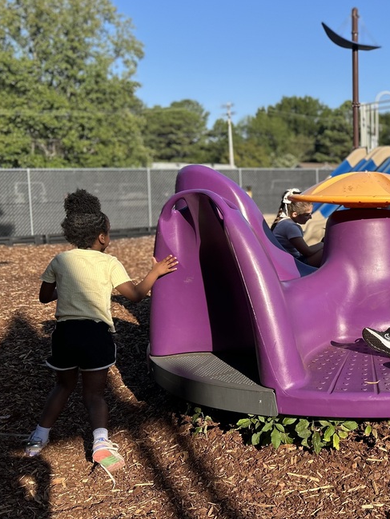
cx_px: 368
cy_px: 248
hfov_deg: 32.9
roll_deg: +0.5
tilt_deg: -5.9
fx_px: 616
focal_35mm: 41
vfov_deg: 45.8
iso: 50
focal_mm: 5.7
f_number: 1.5
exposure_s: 1/2404
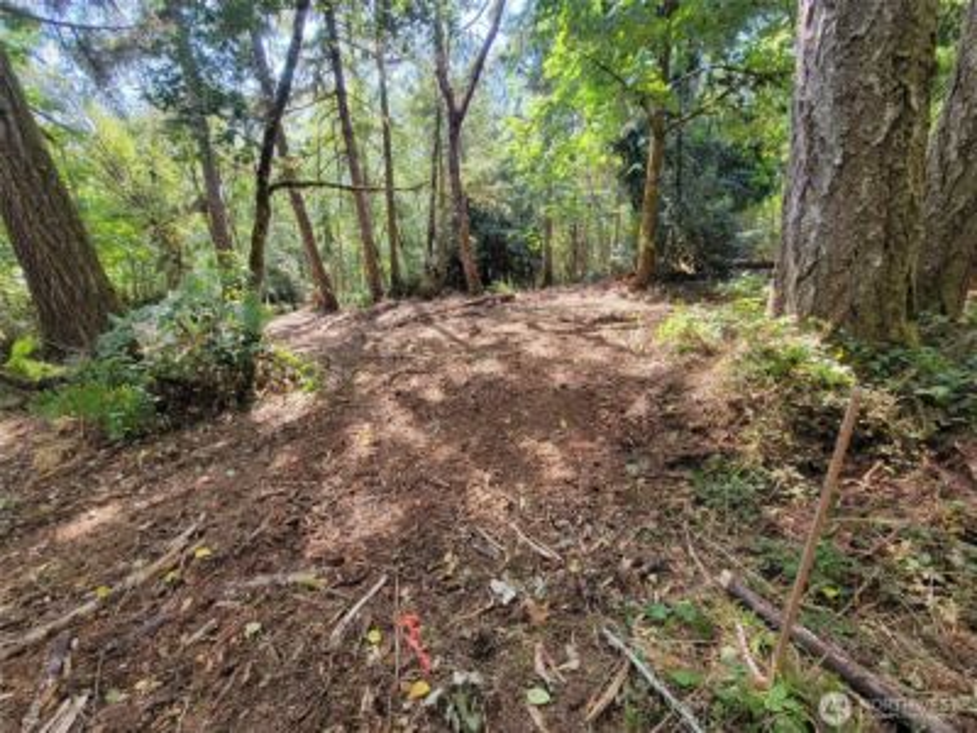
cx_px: 488
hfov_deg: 106.2
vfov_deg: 89.9
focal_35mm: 13
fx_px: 367
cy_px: 366
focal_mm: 2.2
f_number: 2.2
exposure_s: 1/120
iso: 80
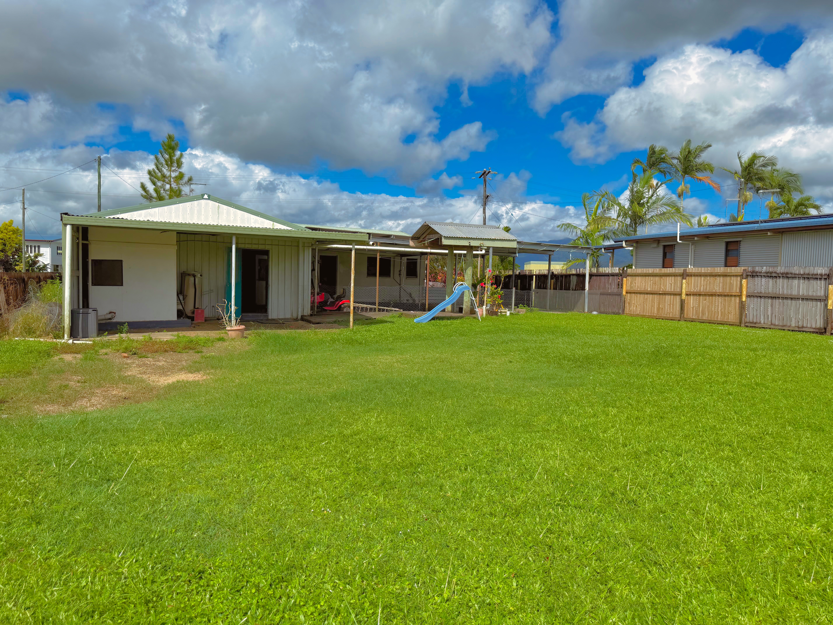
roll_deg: -1.1
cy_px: 312
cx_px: 416
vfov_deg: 56.8
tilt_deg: -3.1
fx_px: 578
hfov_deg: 71.6
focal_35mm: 24
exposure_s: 1/8130
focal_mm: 6.76
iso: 80
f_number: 1.78
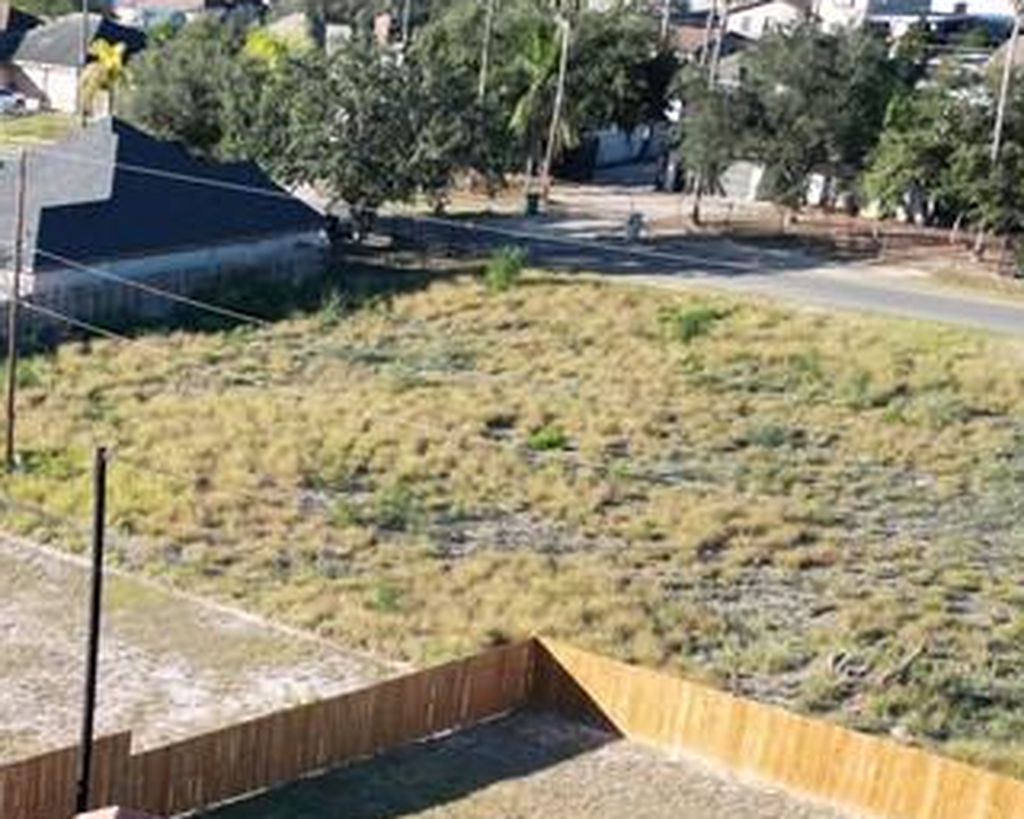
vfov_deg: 18.4
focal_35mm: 75
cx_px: -138
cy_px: 1190
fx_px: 2273
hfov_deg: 23.6
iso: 130
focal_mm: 6.72
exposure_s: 1/1250
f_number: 1.7
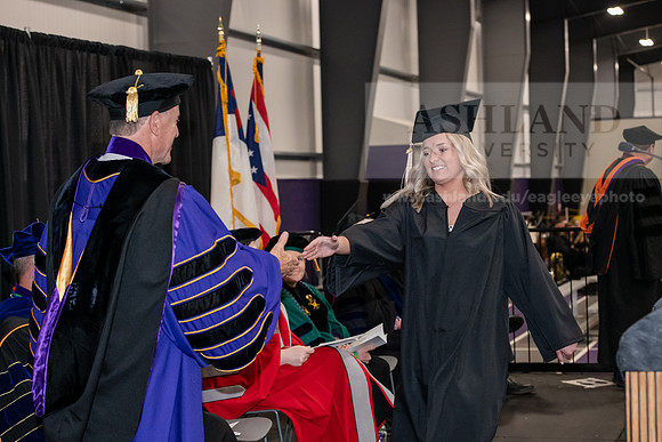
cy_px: 221
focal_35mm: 70
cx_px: 331
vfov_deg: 19.5
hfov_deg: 28.8
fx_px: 1287
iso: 2500
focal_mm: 70
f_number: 5
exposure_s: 1/200
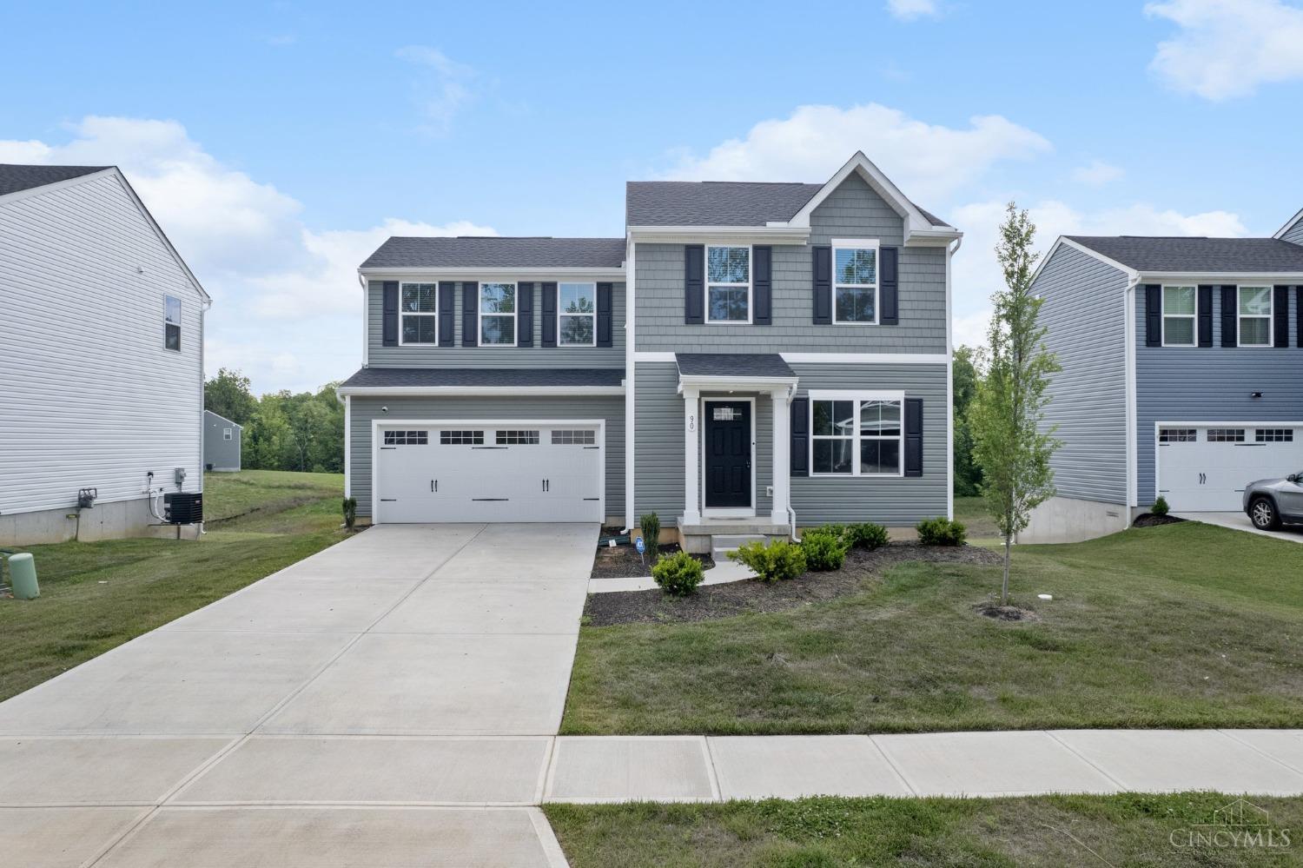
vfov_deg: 57.2
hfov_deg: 78.6
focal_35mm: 22
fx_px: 796
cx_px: 652
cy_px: 434
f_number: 2.8
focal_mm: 8.38
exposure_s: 1/2000
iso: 100
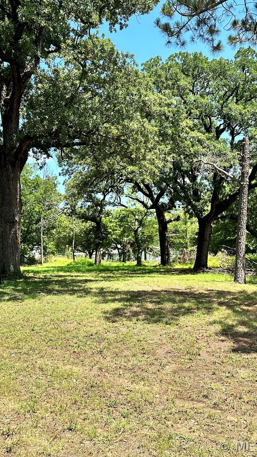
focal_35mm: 35
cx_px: 119
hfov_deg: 33.7
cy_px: 228
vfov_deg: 56.6
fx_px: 424
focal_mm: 6.86
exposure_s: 1/1779
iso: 80
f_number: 1.78
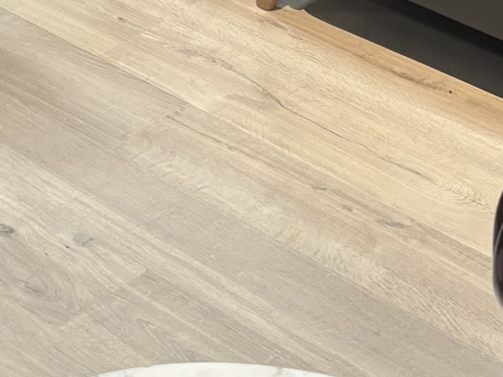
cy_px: -392
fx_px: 2194
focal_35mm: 151
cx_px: -237
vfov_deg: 9.2
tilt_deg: -18.7
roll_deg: -0.7
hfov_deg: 12.5
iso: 64
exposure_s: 1/50
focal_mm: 5.96
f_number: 1.6
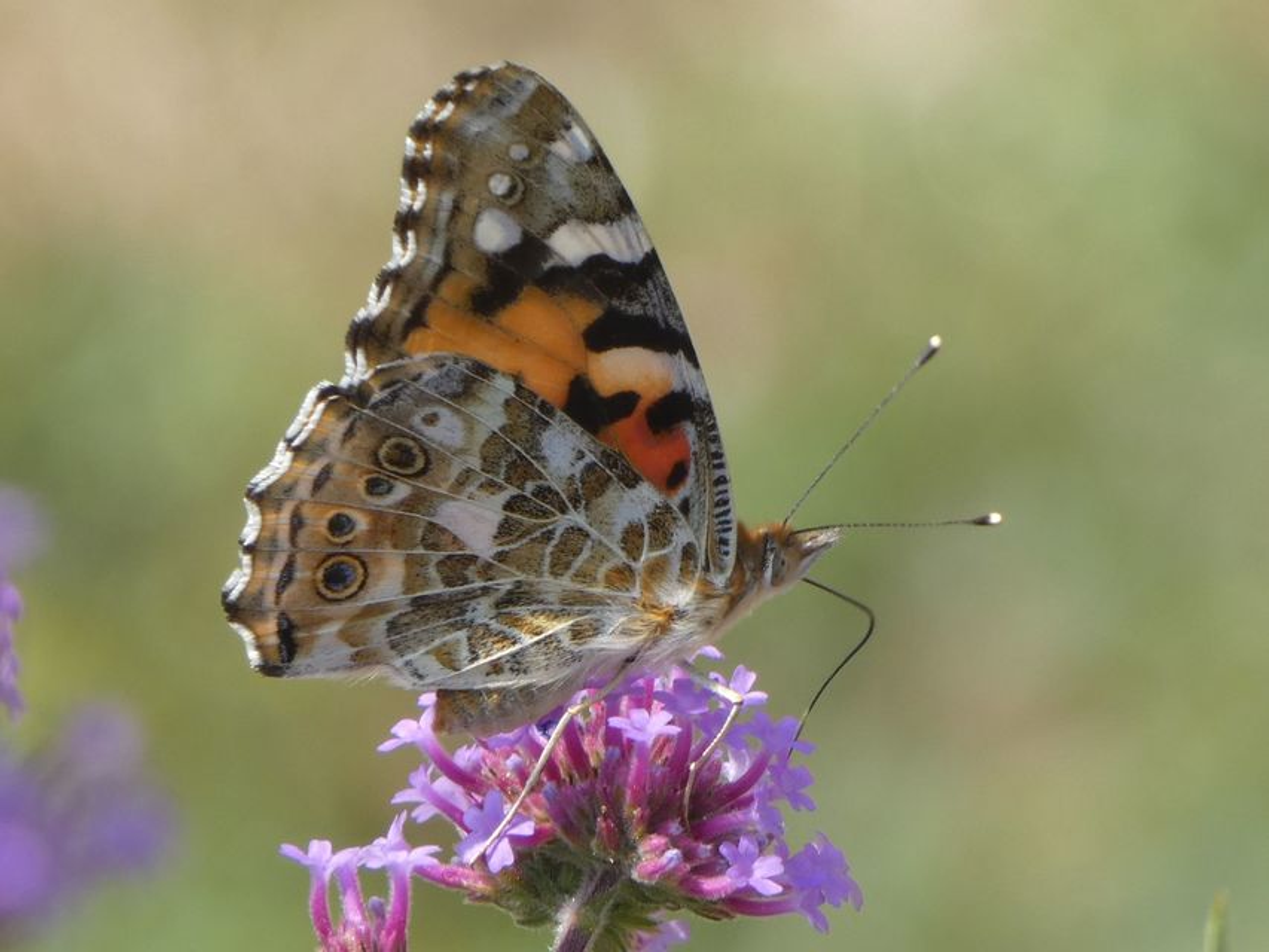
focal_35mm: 469
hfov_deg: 4.2
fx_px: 17196
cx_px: 634
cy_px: 476
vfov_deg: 3.2
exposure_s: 1/100
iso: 80
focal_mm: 84
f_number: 5.6
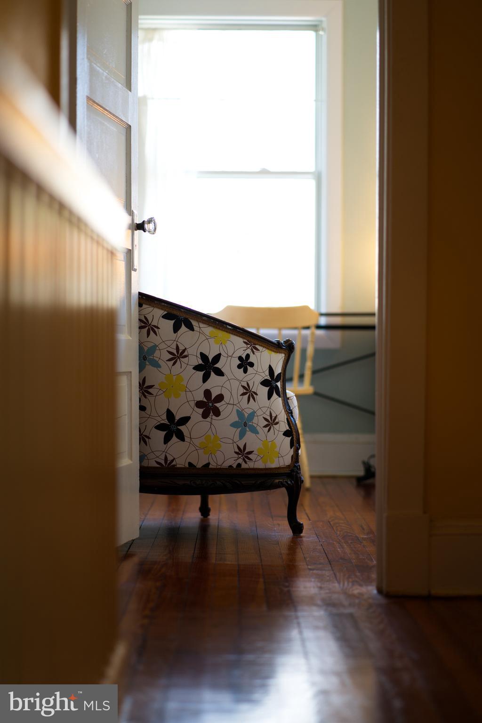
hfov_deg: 16.1
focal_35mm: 85
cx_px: 241
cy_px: 362
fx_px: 1707
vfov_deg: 23.9
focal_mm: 85
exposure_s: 1/100
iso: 320
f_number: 1.8
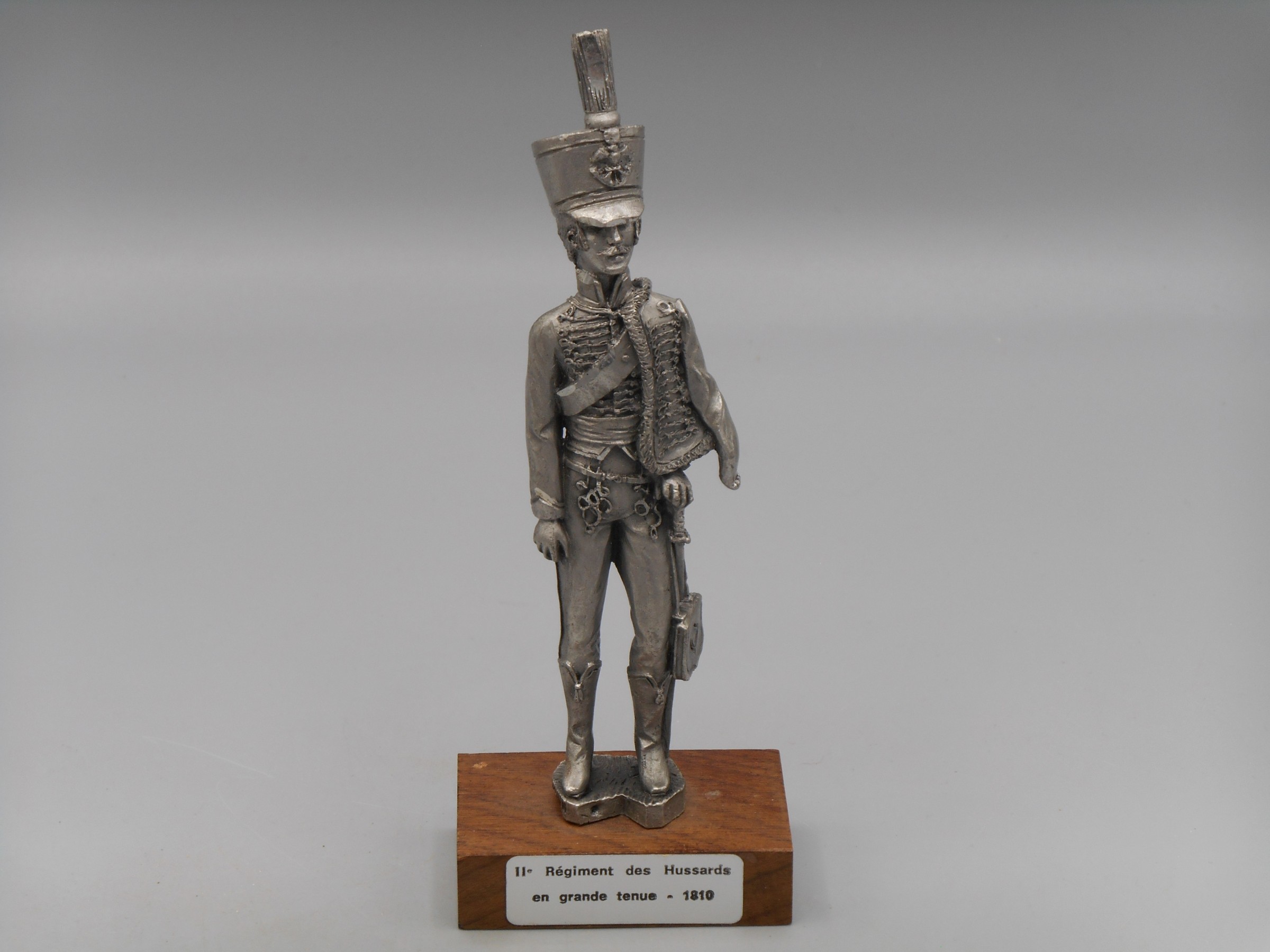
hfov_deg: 18.7
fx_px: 3852
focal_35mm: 105
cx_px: 635
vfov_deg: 14.1
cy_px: 476
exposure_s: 1/60
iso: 80
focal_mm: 18.8
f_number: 5.1
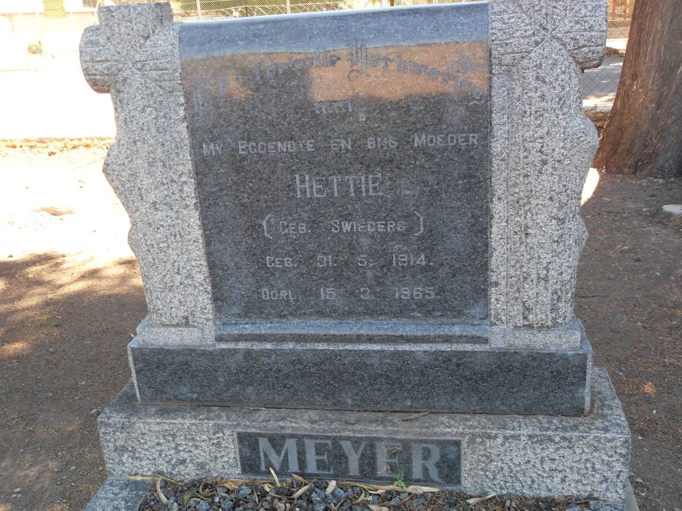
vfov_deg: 40.7
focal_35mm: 35
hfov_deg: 52.6
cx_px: 341
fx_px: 690
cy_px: 256
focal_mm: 6.3
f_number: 3.5
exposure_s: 1/60
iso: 80
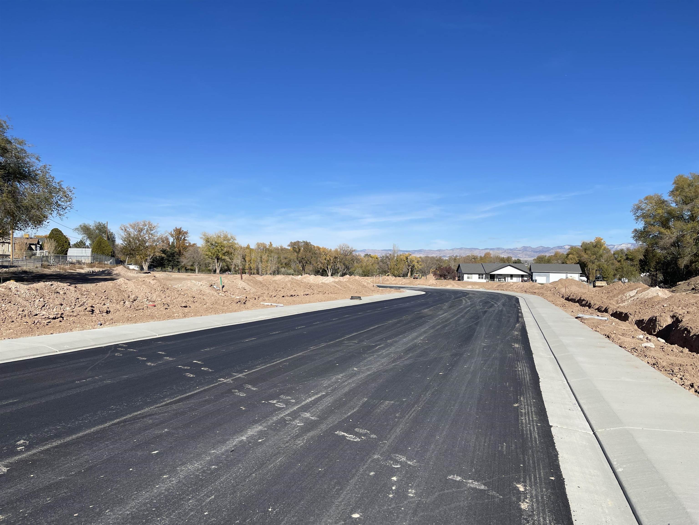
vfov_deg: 54.9
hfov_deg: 69.4
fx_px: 505
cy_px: 262
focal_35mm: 25
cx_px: 350
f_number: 1.6
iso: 32
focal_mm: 5.1
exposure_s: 1/5128
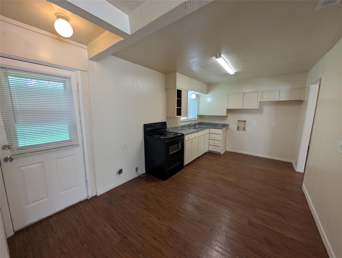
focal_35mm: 12
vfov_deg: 94.6
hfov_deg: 110.5
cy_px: 129
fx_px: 119
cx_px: 171
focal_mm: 2.02
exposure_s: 1/120
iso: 93
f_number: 1.7
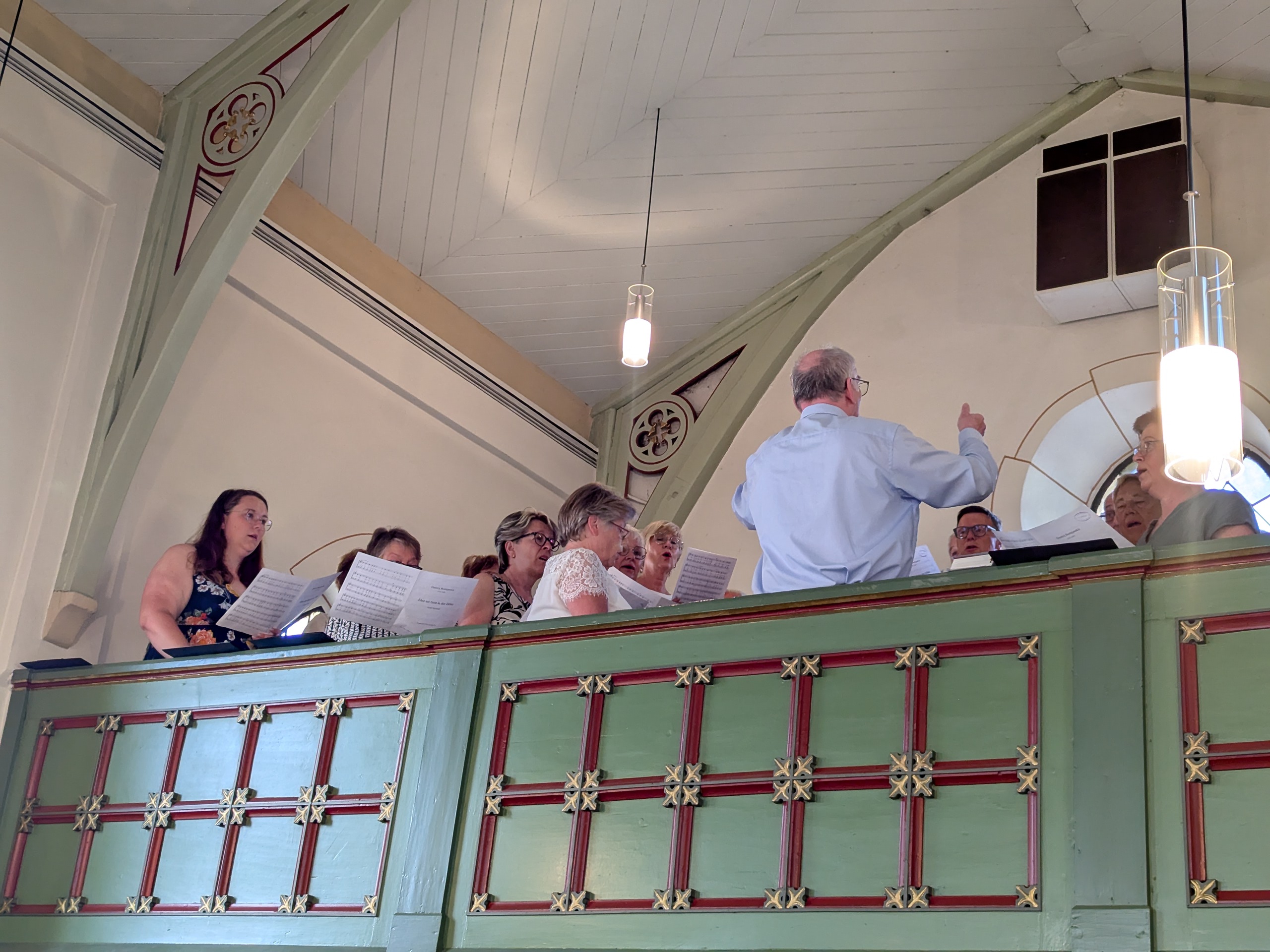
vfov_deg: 30.3
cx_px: 635
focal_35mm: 48
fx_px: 1761
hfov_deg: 39.7
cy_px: 476
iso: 85
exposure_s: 1/33.3
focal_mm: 6.81
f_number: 1.85
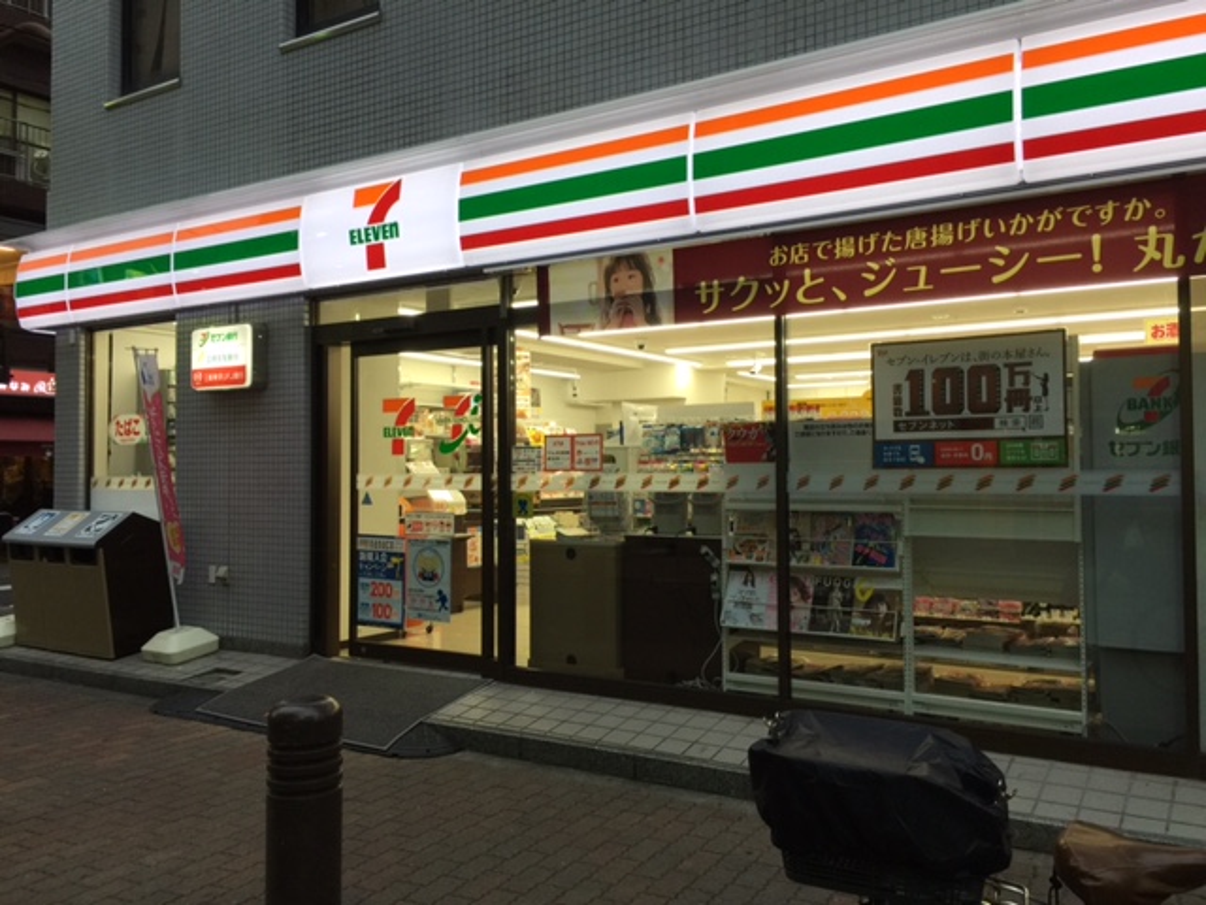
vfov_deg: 48.2
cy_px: 452
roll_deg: -0.8
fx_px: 1010
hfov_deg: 61.7
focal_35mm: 29
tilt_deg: +2.8
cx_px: 603
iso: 32
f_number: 2.2
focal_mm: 4.15
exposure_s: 1/30
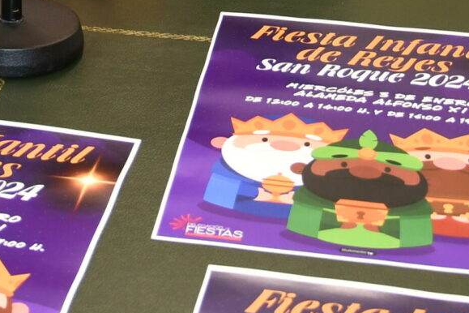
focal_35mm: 137
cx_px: 125
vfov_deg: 9.4
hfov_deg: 14.9
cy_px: -300
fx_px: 1785
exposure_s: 1/80
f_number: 3.8
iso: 400
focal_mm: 21
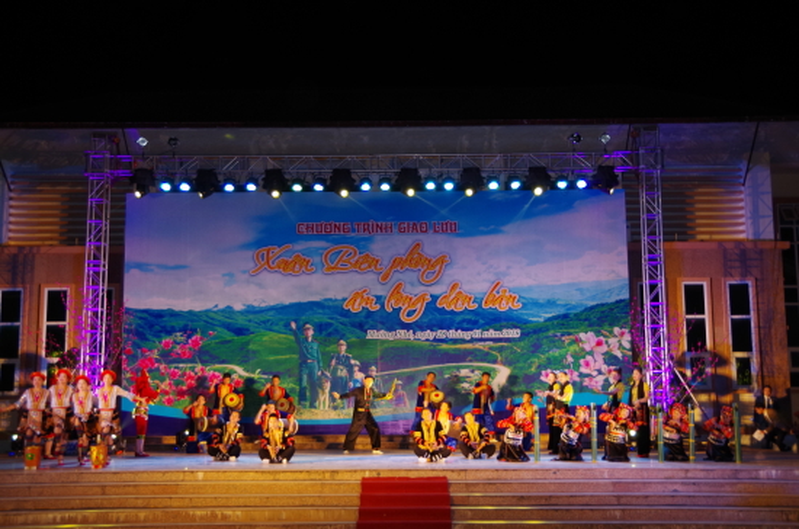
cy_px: 264
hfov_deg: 42.8
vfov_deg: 29.1
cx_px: 400
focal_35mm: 46
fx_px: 1019
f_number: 4.5
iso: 500
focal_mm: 31
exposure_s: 1/60
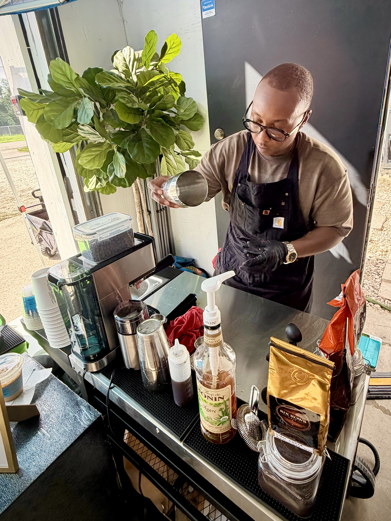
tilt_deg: -21.4
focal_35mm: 19
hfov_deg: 68.6
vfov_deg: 84.2
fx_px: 286
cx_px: 212
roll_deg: +2.8
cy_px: 225
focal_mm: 2.22
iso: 64
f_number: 2.2
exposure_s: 1/141
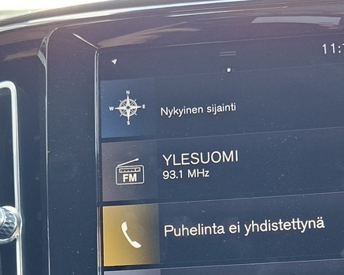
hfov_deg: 25.7
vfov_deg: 19.6
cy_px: 318
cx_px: 175
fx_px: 753
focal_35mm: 74
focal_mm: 5.54
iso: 125
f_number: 1.8
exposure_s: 1/100
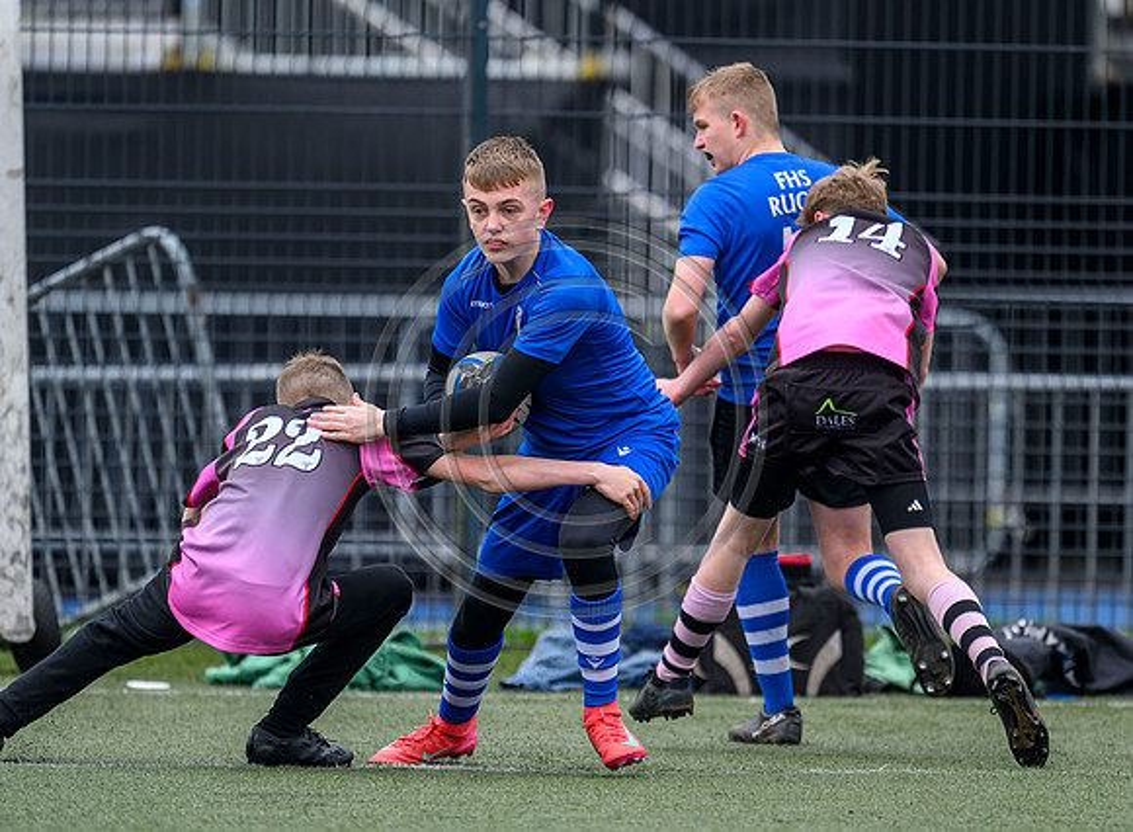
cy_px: 419
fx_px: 20879
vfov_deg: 2.3
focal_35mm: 643
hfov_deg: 3.1
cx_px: 671
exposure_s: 1/1250
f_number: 4
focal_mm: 560
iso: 800
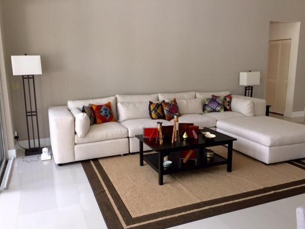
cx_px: 150
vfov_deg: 46.8
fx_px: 264
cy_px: 115
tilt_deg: -11.0
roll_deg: +0.3
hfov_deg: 60.0
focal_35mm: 30
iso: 50
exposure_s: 1/30
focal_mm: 4.15
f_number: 2.2
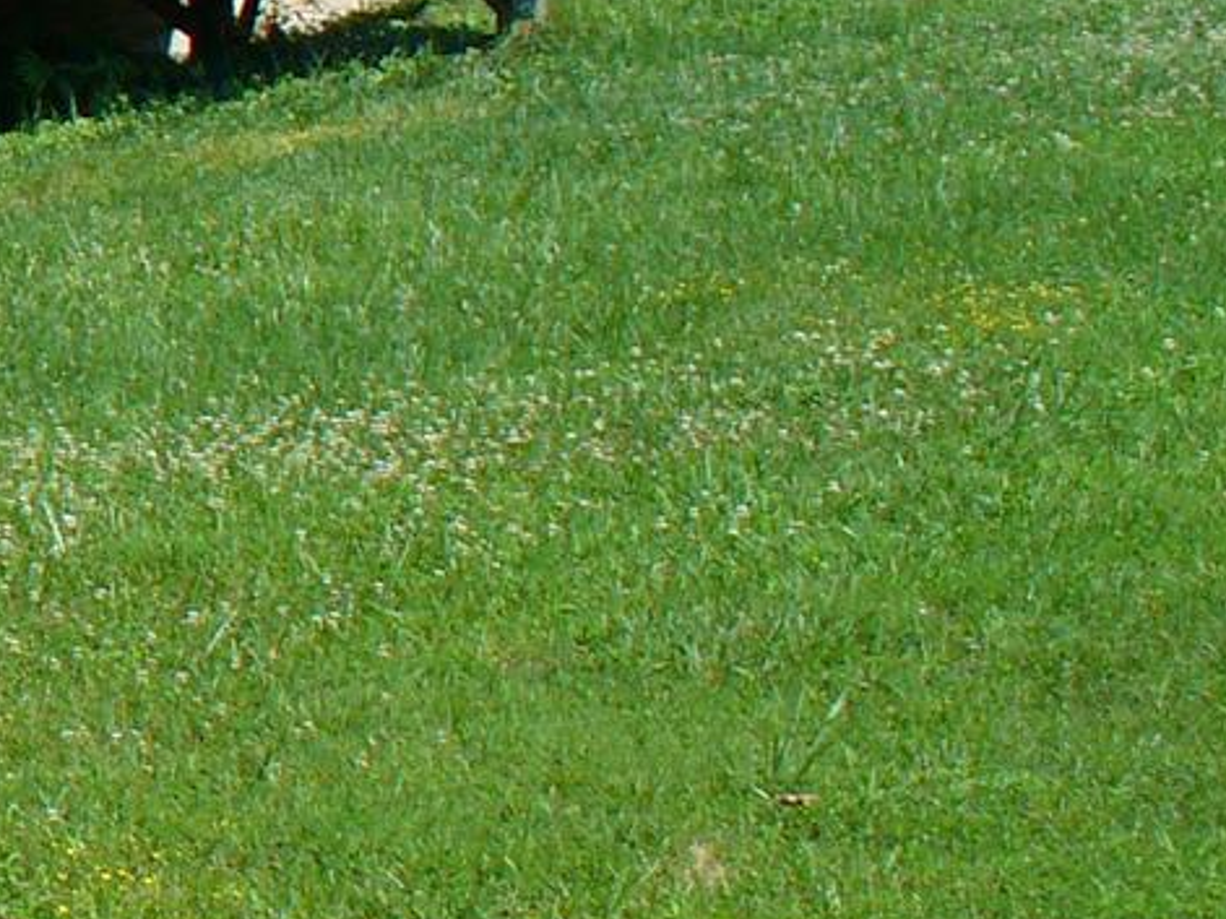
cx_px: -1262
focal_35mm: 161
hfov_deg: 11.1
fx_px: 5701
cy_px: 75
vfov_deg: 9.2
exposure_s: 1/320
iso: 80
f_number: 5.6
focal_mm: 6.1
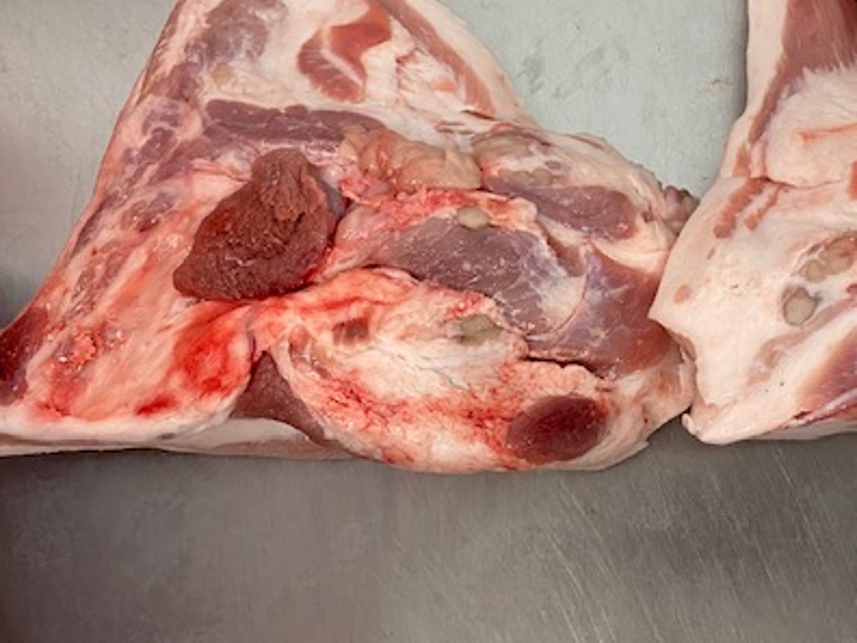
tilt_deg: -78.5
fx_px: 1040
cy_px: 262
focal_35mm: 42
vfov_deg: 34.3
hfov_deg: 42.8
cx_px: 684
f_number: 1.8
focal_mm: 4.25
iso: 160
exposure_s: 1/50
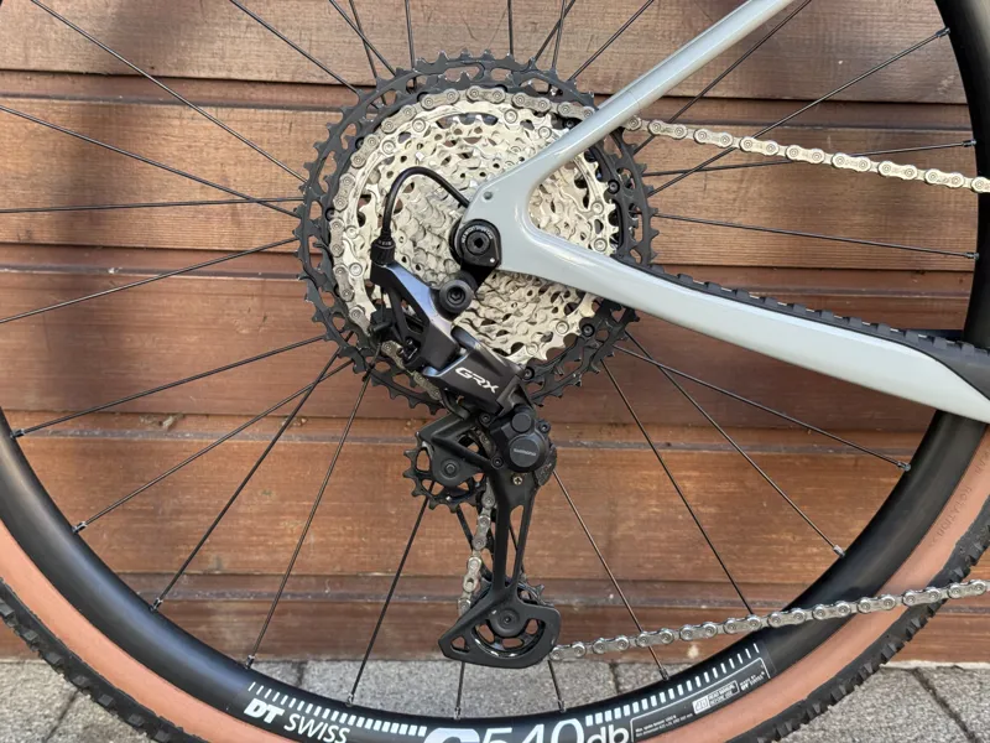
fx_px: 1373
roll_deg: -1.4
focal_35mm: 48
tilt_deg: -7.5
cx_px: 495
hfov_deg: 39.7
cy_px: 372
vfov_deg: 30.3
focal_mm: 6.76
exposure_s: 1/125
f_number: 1.78
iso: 64
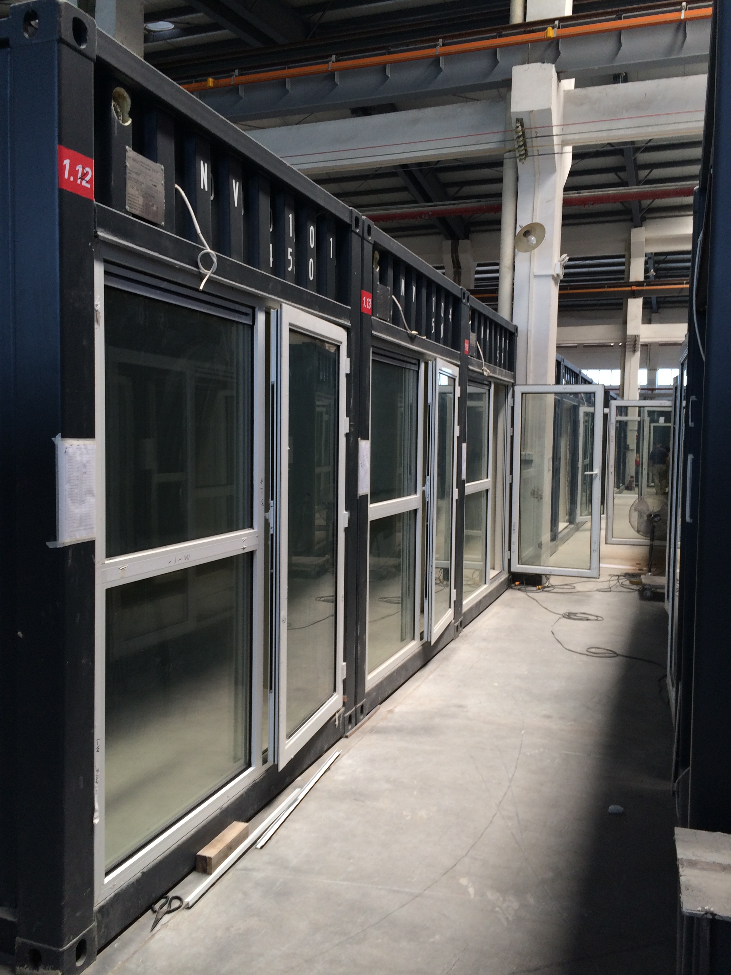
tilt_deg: -3.1
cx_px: 366
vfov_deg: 61.7
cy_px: 488
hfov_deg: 48.2
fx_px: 817
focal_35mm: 29
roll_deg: -0.4
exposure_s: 1/50
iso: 32
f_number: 2.2
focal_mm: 4.15
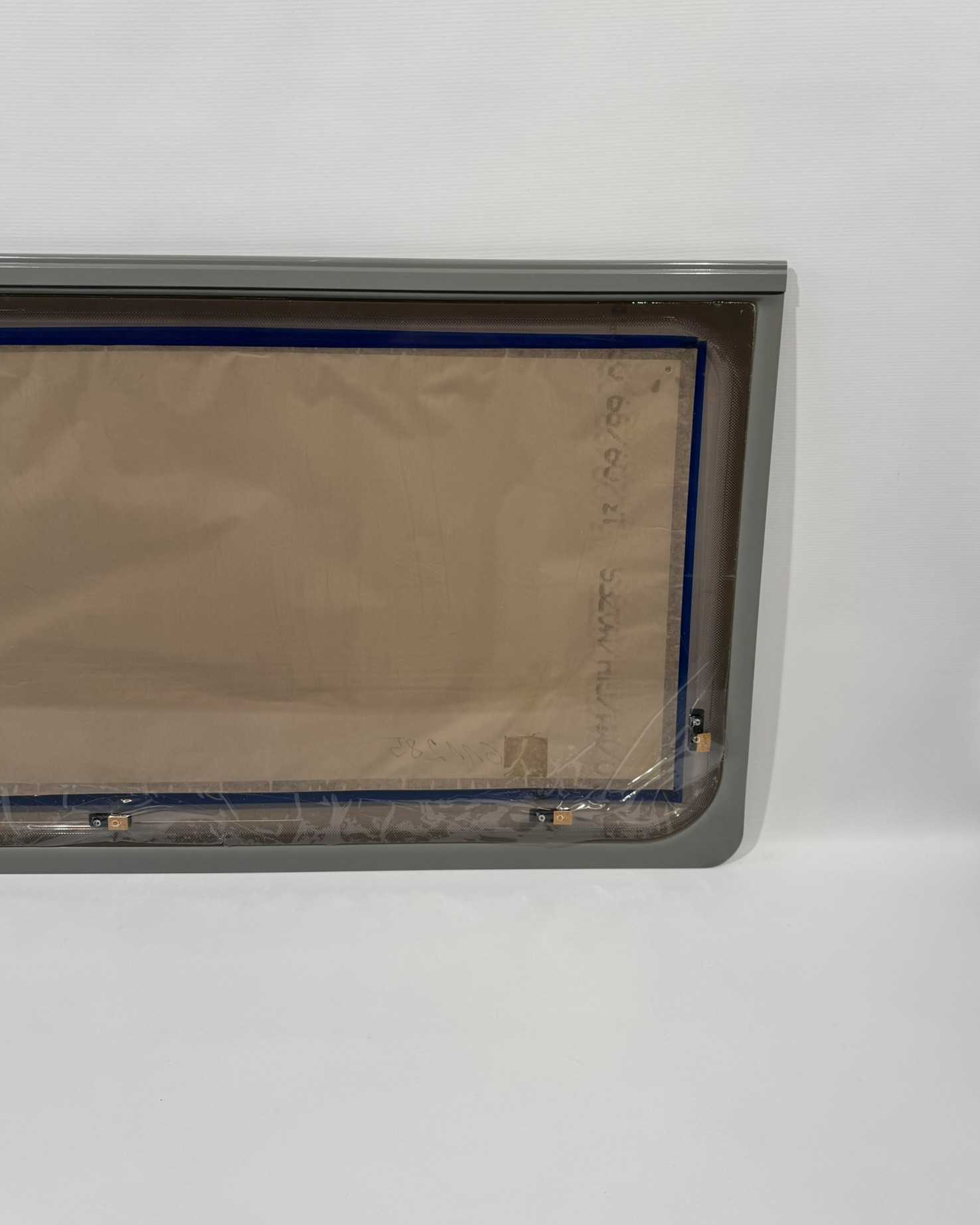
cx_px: 505
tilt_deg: -21.3
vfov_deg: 66.0
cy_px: 572
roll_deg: -0.4
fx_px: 943
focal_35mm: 26
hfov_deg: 54.9
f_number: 1.78
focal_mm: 6.76
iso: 64
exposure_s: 1/270
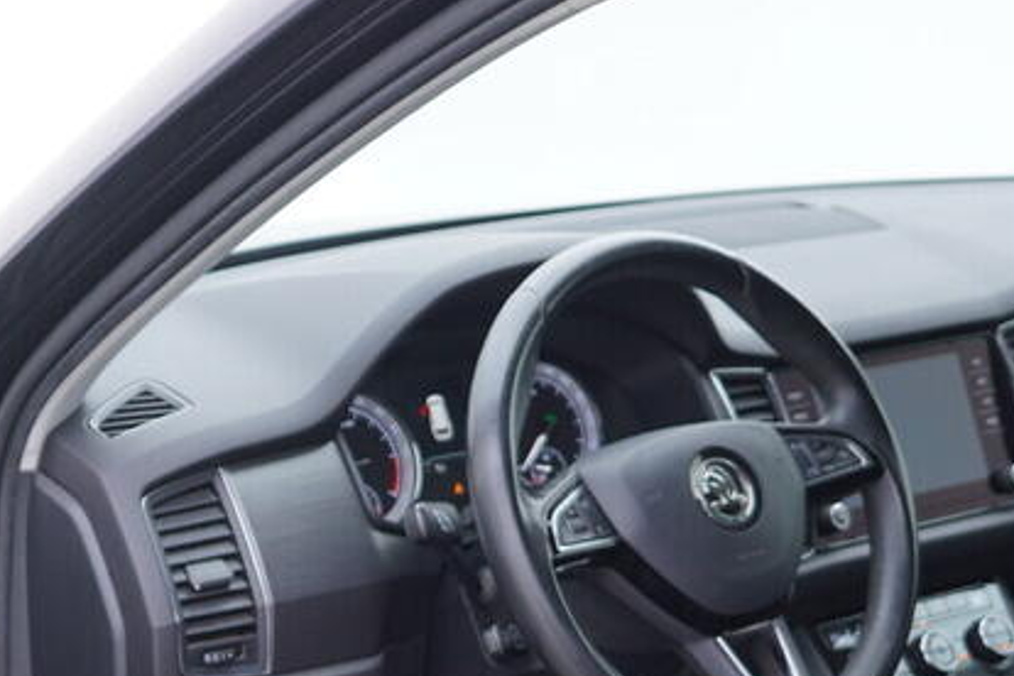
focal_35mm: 89
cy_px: 707
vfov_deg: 15.0
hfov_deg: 22.6
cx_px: 203
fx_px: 2507
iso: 160
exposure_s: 1/40
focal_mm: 24
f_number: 2.8
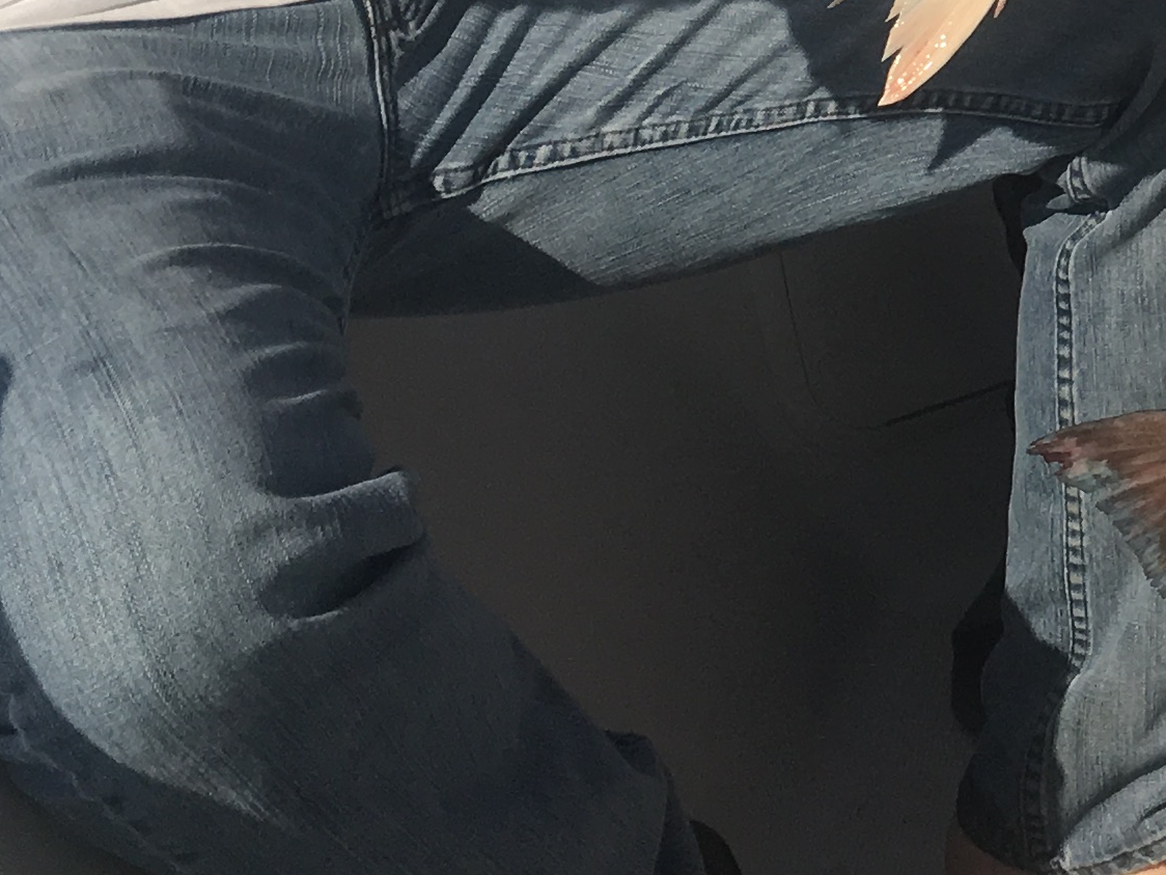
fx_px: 3503
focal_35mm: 104
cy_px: -430
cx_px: 1714
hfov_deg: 17.2
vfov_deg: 13.4
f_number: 2.2
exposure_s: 1/2747
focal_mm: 4.15
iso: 25
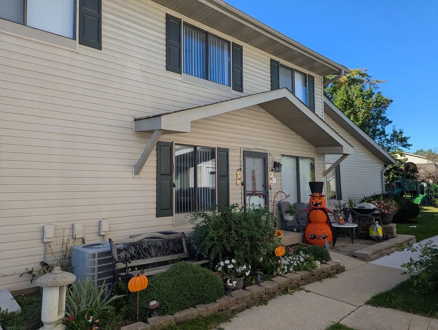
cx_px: 219
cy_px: 165
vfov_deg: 56.9
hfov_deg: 71.5
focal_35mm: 24
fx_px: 304
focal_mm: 6.81
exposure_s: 1/993
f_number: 1.85
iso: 40
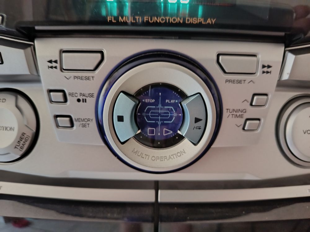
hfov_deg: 71.6
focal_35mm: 24
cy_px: 116
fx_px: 215
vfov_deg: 56.8
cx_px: 155
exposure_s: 1/14.3
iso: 3200
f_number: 1.7
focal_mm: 5.24
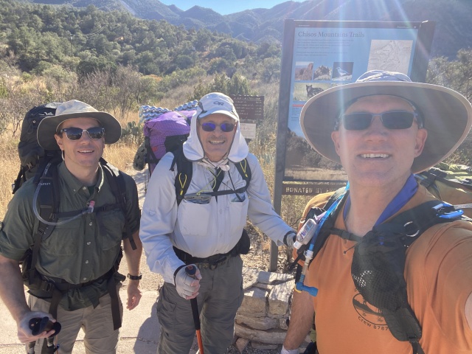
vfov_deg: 58.9
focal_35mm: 23
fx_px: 314
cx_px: 236
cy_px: 177
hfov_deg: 73.9
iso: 25
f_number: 2.2
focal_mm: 2.71
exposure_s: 1/320
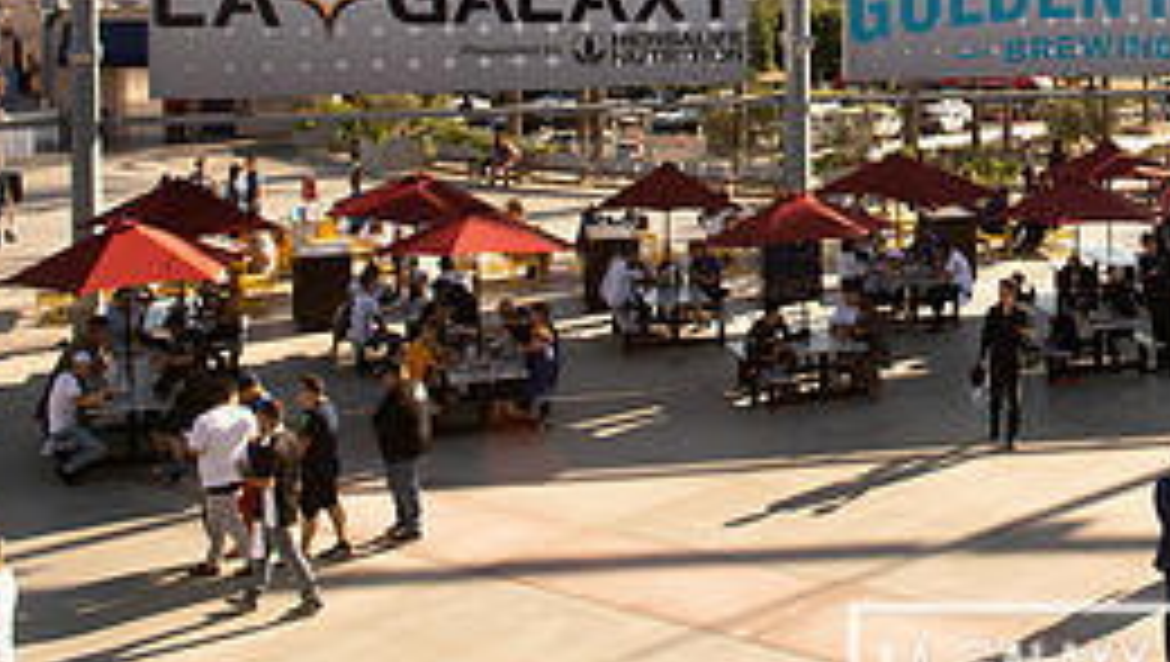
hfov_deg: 34.0
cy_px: -11
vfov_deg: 20.8
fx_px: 1739
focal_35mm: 56
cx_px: 1166
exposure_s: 1/1000
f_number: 5.6
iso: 200
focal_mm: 24
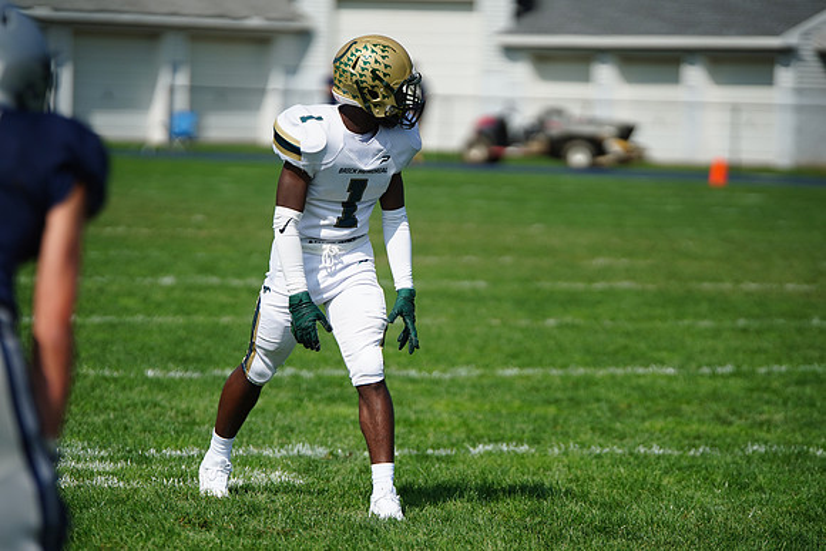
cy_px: 276
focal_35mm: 247
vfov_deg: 5.6
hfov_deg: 8.3
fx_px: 5668
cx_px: 413
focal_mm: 247
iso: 400
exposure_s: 1/8000
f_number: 2.8
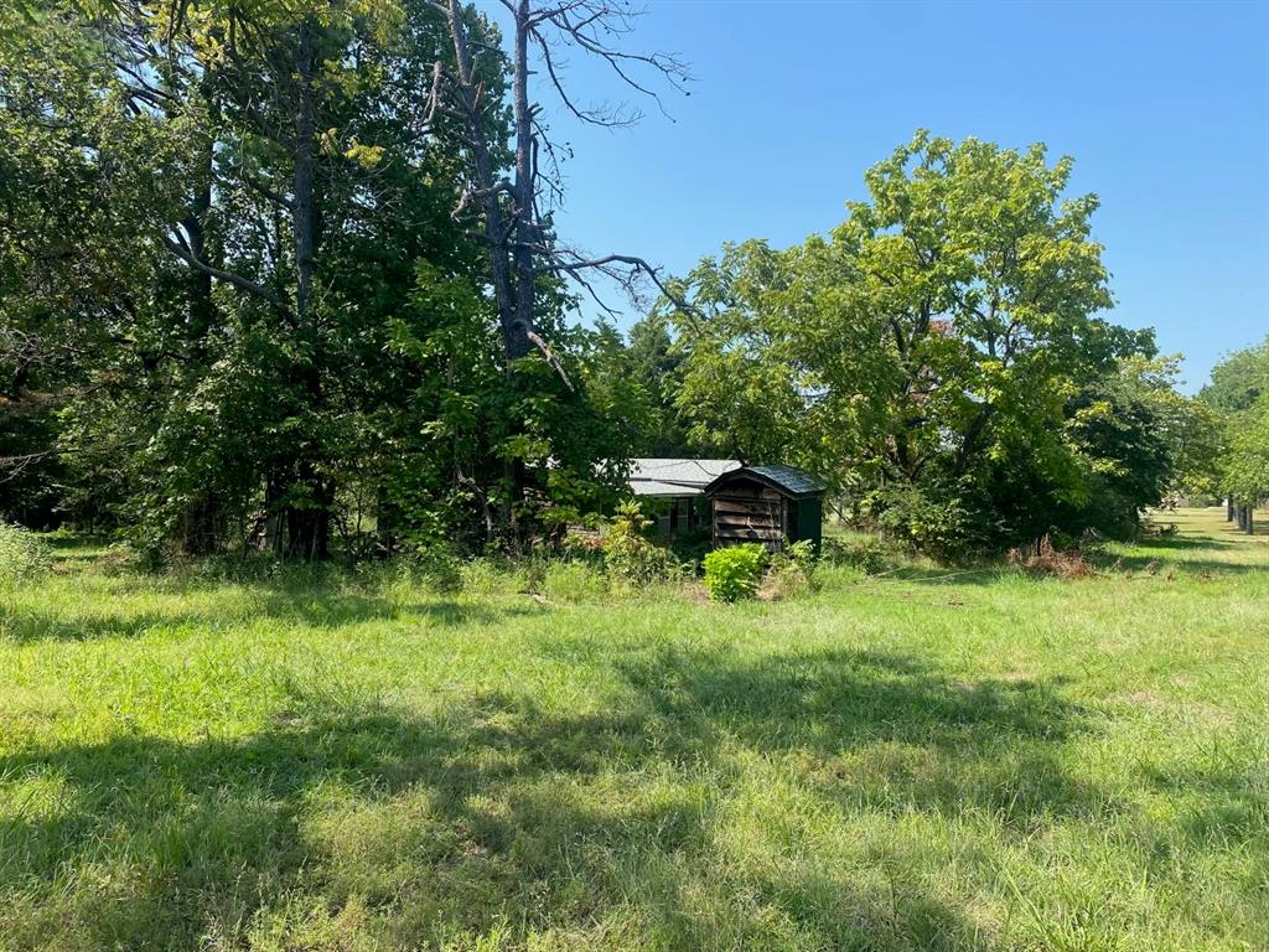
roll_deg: -2.4
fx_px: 953
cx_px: 634
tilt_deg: -0.2
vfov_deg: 53.1
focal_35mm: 26
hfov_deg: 67.3
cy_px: 476
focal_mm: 4.25
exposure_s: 1/1182
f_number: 1.8
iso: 32
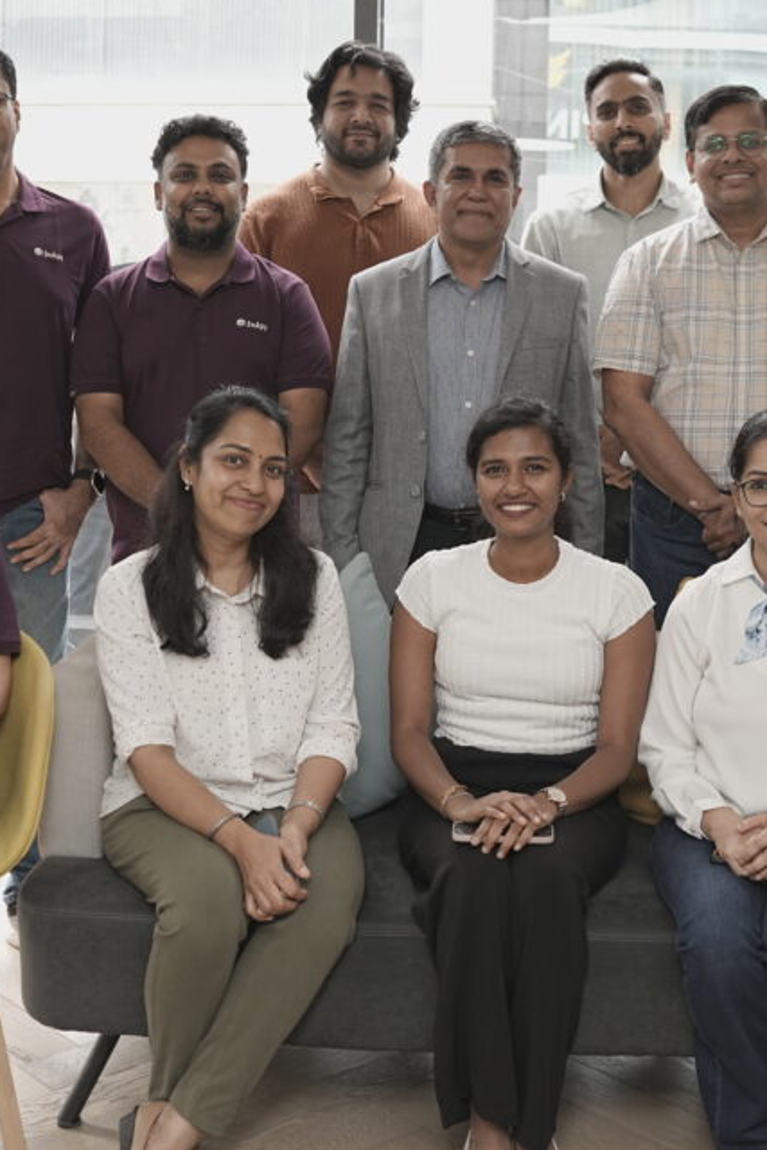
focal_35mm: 56
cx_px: 480
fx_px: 1789
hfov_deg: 24.1
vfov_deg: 35.6
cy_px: 562
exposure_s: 1/250
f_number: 4
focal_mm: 35
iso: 640
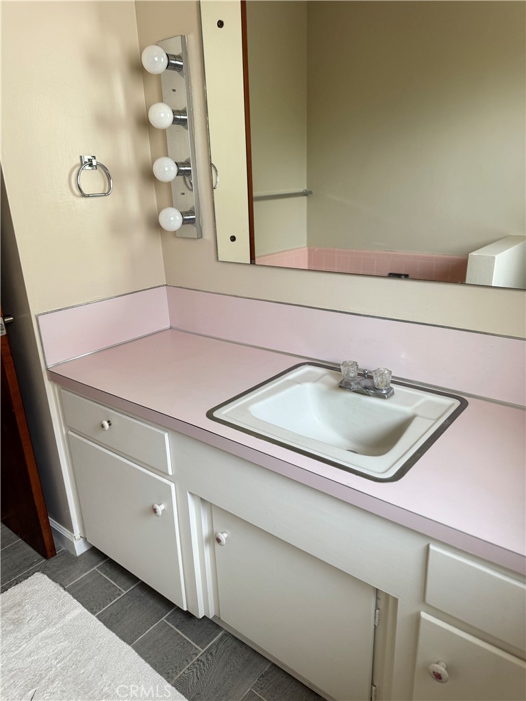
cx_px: 263
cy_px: 350
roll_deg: +2.7
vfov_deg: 71.6
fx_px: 486
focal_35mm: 24
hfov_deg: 56.8
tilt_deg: -19.8
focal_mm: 6.76
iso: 125
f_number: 1.78
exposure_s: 1/121
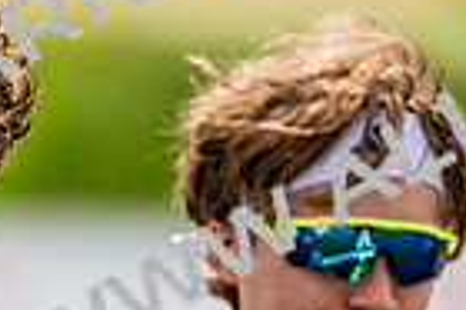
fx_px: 21385
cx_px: -230
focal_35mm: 1654
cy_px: 437
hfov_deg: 1.2
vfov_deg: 0.8
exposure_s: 1/2500
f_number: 4.5
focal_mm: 400
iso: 220
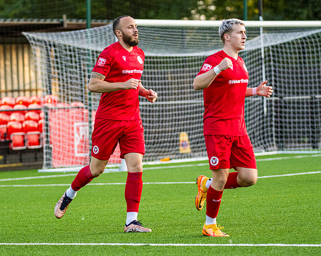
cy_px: 127
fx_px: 2262
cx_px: 127
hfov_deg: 8.1
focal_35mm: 238
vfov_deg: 6.5
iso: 1250
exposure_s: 1/1250
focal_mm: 135
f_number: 2.8
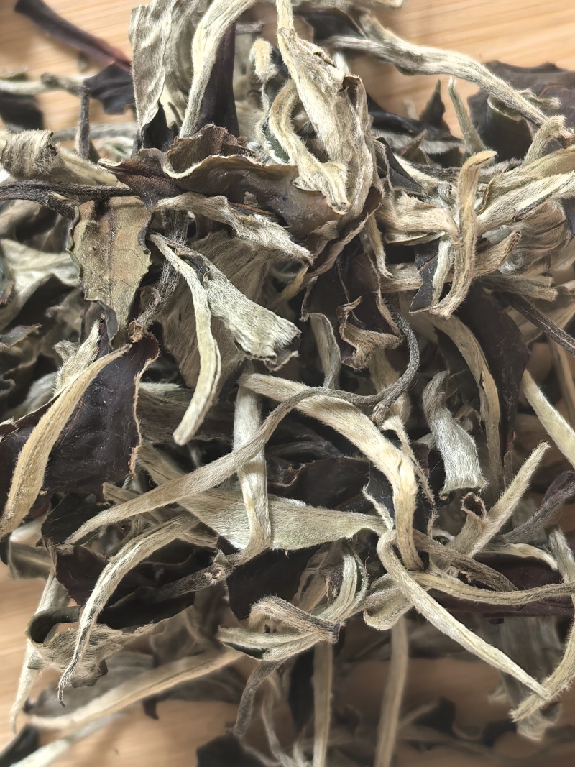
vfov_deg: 23.3
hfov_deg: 17.6
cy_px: 384
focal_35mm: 84
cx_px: 288
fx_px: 1861
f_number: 2
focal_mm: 8.5
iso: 500
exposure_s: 1/167
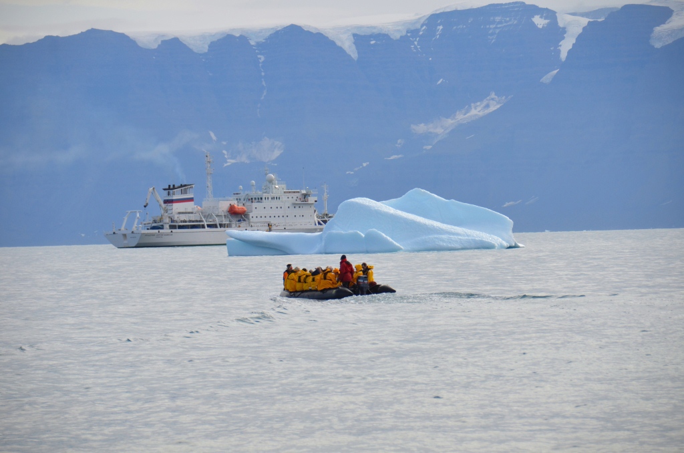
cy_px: 226
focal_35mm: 202
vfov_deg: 6.8
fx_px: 3839
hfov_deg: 10.2
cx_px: 342
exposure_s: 1/2000
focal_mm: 135
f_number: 5.6
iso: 400
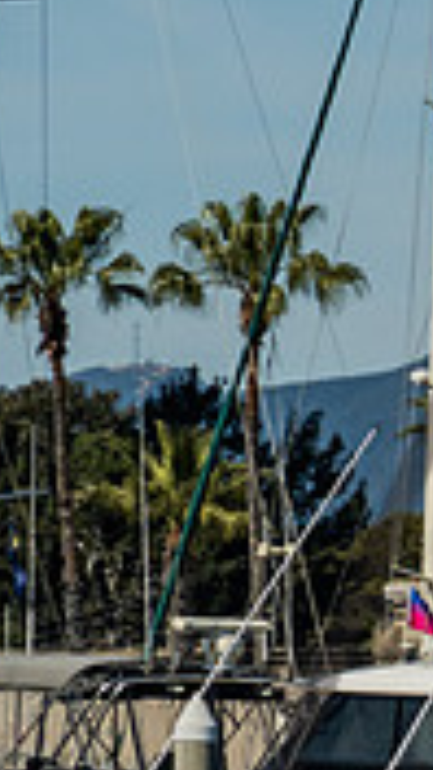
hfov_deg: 1.3
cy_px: 800
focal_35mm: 931
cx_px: 1425
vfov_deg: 2.3
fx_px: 19003
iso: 250
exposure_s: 1/640
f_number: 10
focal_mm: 200
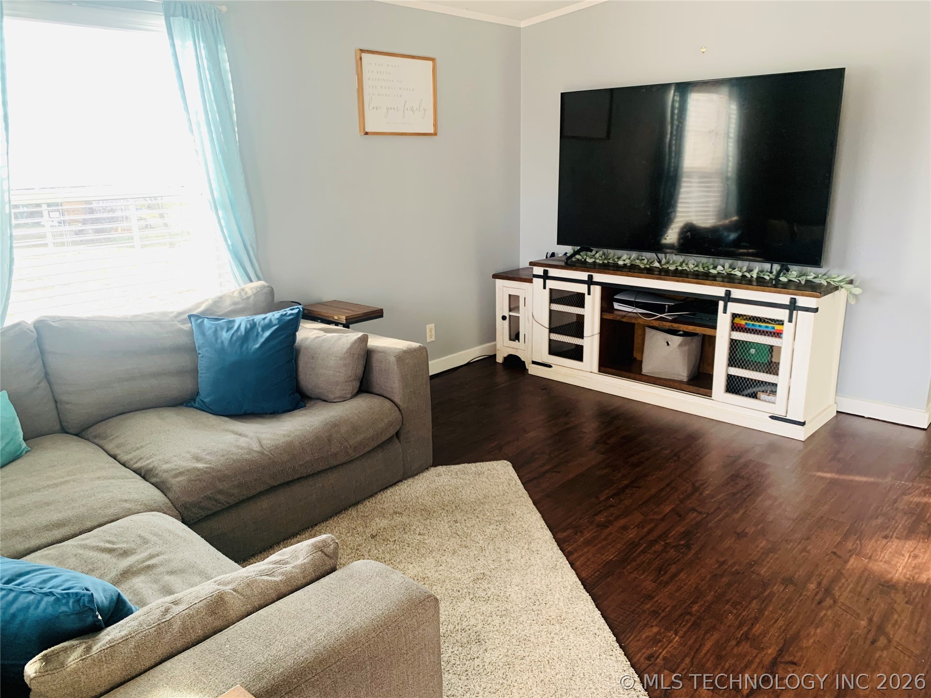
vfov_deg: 53.1
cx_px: 466
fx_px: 699
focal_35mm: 26
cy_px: 349
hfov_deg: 67.3
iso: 125
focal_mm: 4.25
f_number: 1.8
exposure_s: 1/60
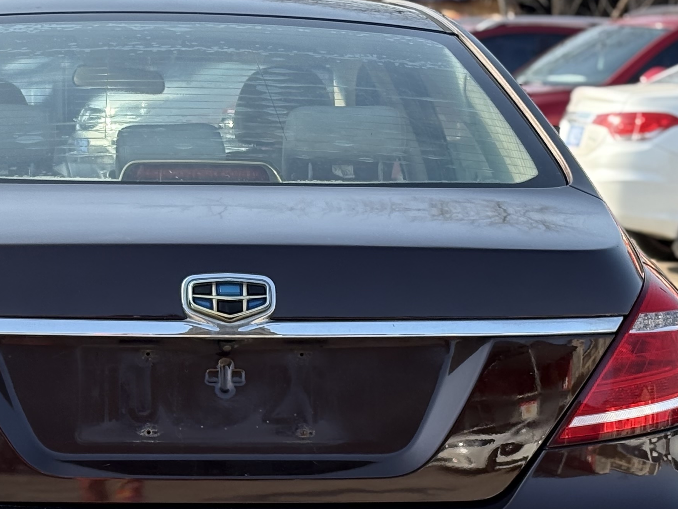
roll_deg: -0.6
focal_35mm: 119
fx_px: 2330
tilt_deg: -9.9
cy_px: 411
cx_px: 201
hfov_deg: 16.5
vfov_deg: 12.4
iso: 32
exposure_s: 1/1002
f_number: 1.6
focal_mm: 5.96
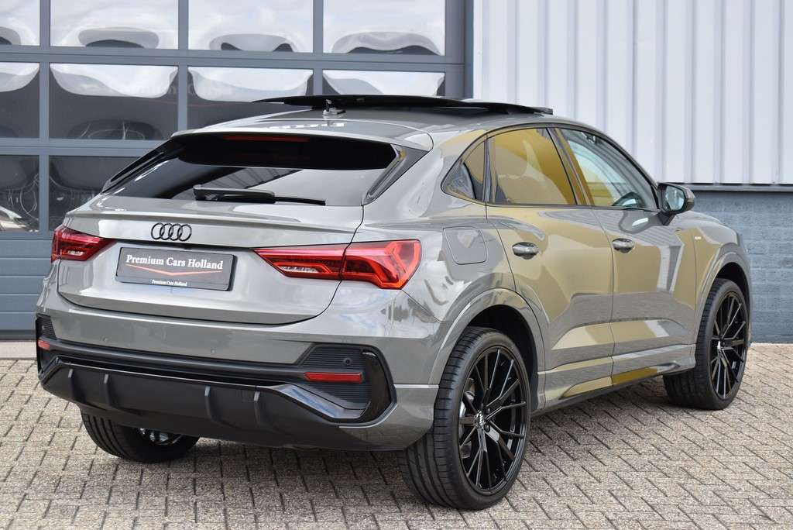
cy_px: 265
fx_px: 1587
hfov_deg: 28.1
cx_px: 396
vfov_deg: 19.0
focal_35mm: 72
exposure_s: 1/160
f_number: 6.3
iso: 400
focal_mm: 48
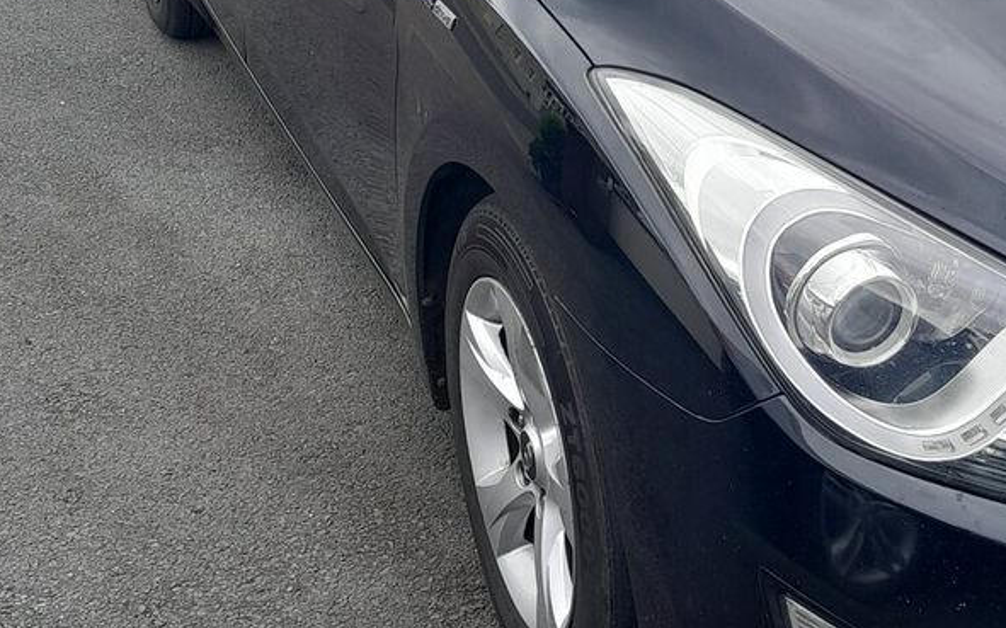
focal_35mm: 28
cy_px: 303
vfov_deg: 44.5
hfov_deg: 66.5
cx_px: 502
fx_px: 767
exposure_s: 1/100
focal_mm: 3.98
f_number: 1.8
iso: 40
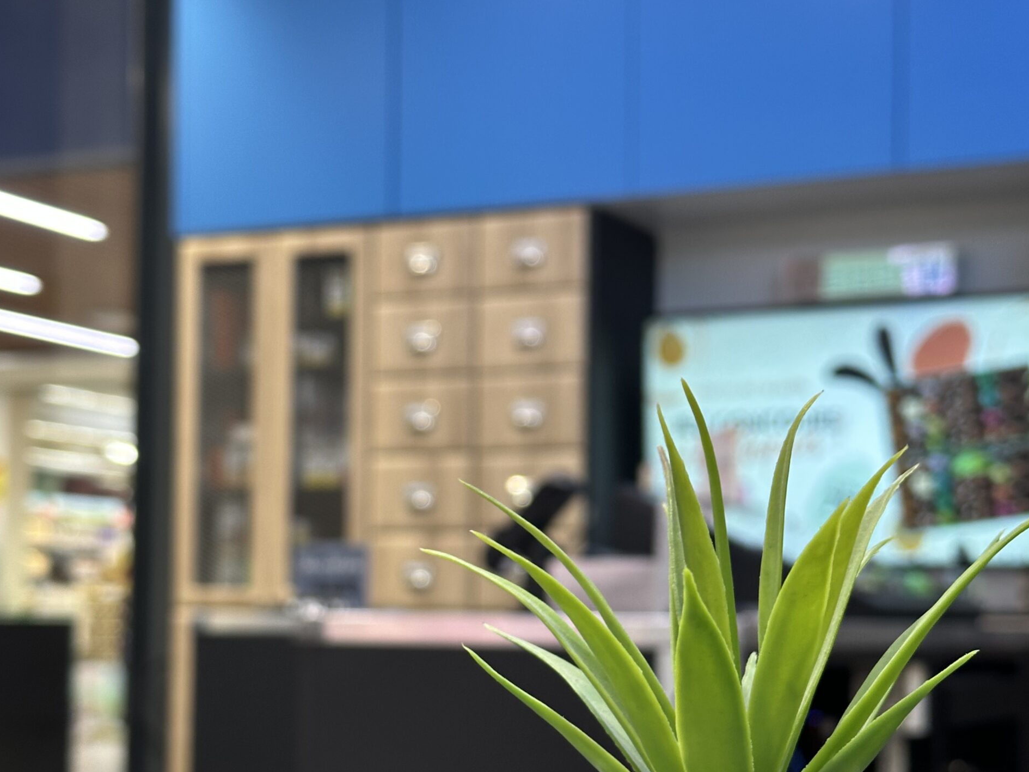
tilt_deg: +4.1
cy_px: 530
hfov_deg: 29.8
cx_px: 511
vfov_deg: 22.5
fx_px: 1932
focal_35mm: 65
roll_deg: -1.3
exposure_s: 1/50
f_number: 1.78
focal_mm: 6.86
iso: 80
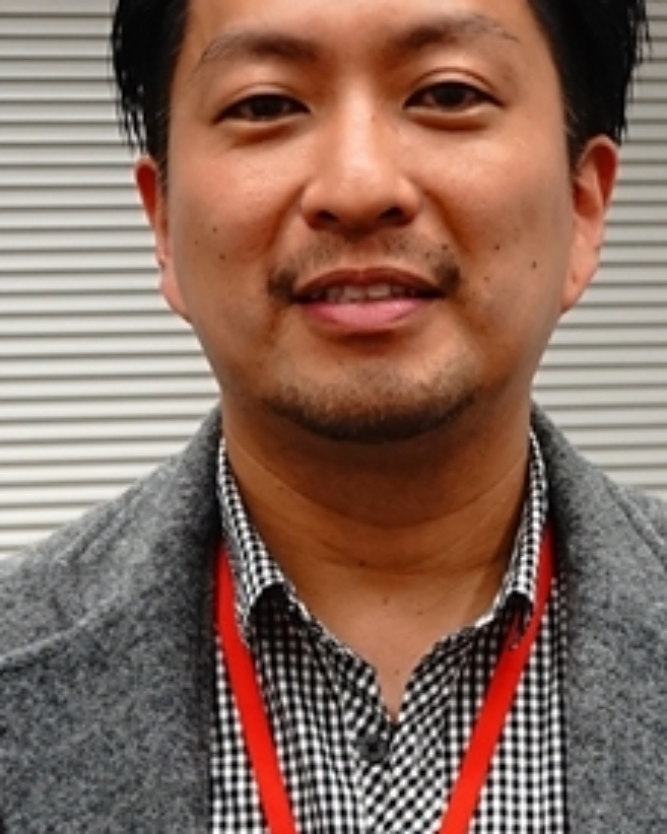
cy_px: 828
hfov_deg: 14.4
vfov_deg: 17.5
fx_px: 2642
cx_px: 321
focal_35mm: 107
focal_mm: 26
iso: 800
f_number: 4.5
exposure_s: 1/60
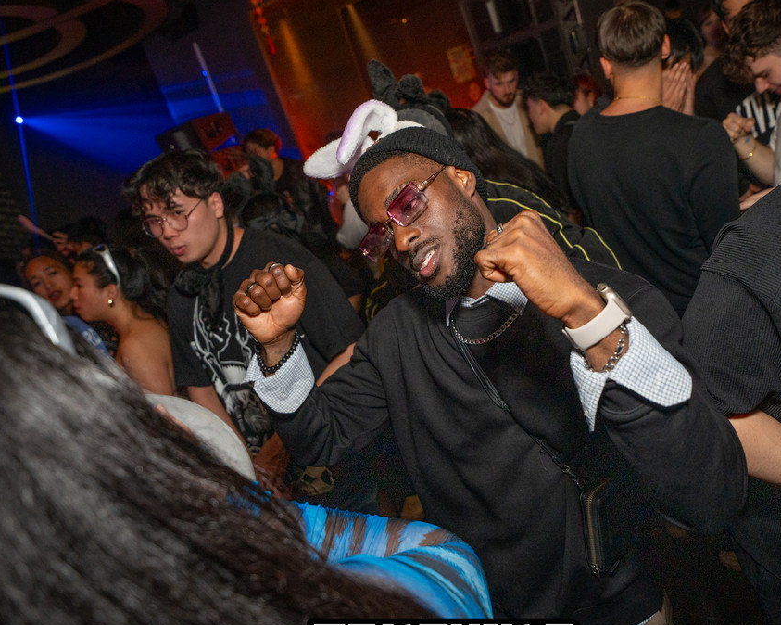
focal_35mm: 24
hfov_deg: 70.2
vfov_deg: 58.7
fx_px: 555
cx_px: 424
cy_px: 293
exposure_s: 1/125
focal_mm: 16
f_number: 2.8
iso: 1250
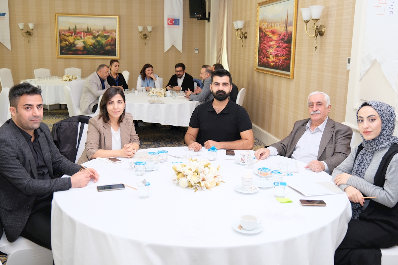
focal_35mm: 36
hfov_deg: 53.1
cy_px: 132
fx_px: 398
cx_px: 199
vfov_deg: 36.9
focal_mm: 24.2
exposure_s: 1/60
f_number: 2.8
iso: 800
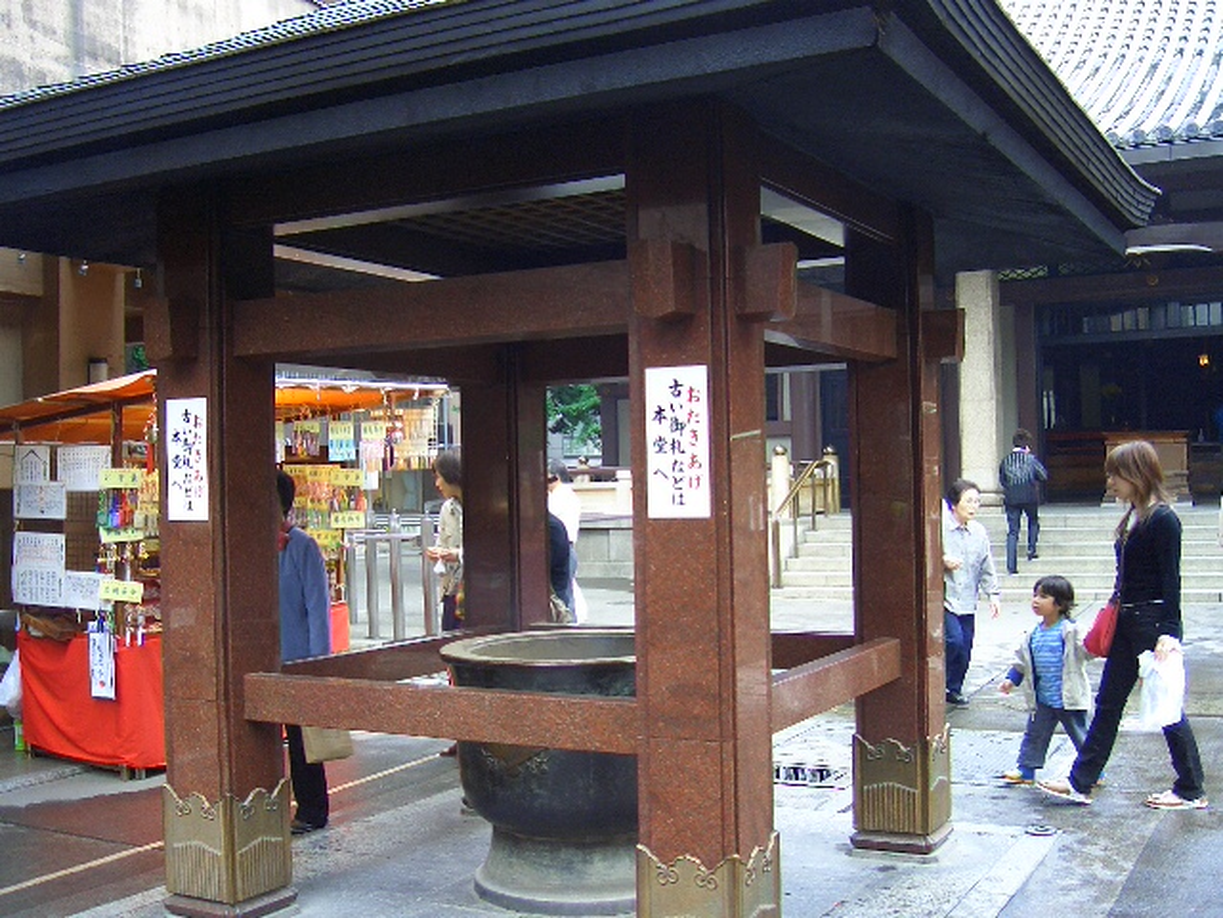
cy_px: 459
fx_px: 1378
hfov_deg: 47.9
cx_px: 612
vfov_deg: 36.8
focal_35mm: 39
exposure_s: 1/100
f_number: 2.8
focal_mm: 8
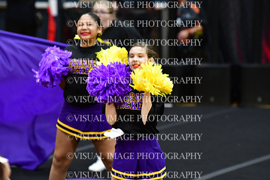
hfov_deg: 6.8
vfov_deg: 4.6
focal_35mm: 302
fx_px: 2265
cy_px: 90
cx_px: 135
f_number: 3.5
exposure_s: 1/500
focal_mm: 200
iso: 5000
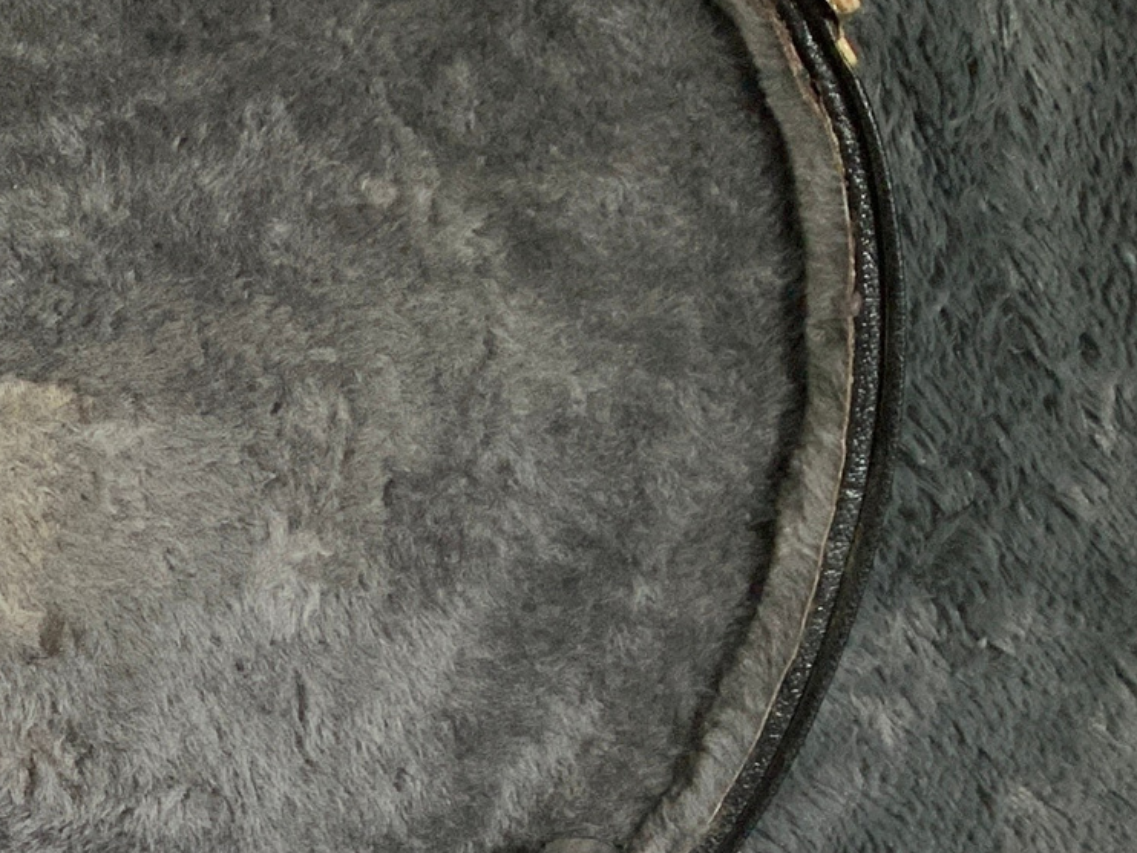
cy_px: 1086
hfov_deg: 17.0
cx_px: -762
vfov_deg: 14.2
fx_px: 3286
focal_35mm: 100
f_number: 1.8
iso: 64
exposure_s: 1/104
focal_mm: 3
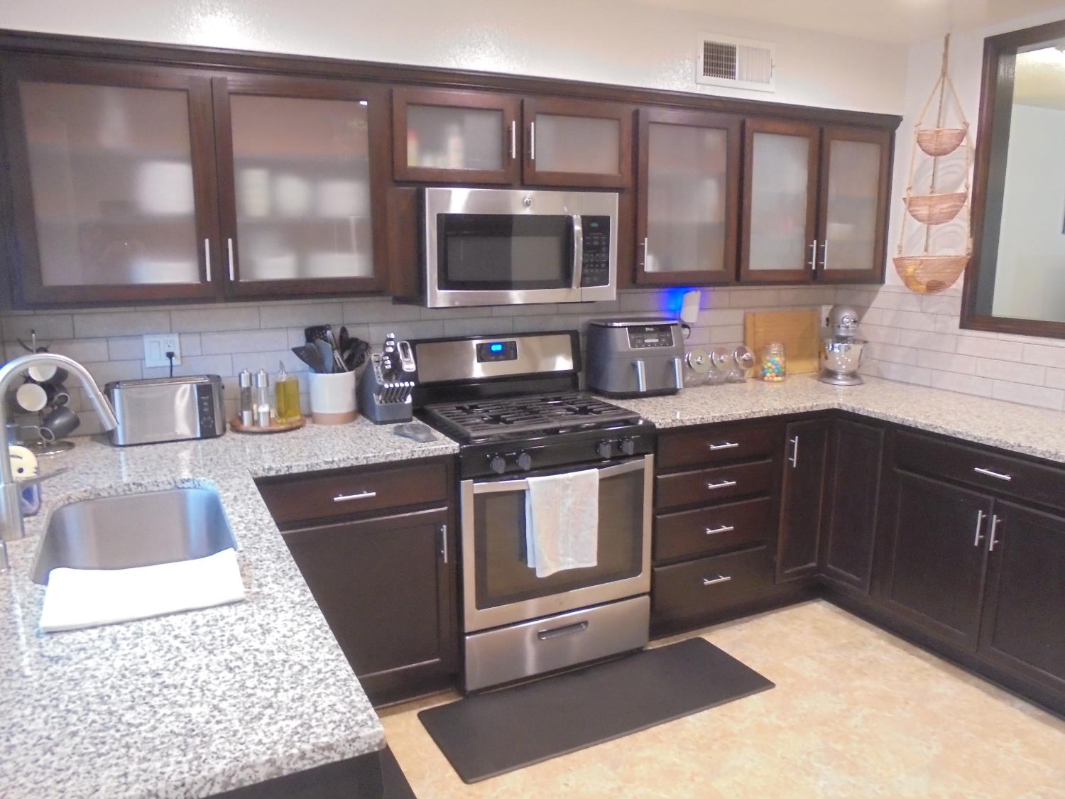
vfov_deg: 53.1
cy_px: 400
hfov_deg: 67.3
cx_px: 532
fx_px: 800
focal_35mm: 26
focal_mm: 4.6
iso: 400
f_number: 3.5
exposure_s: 1/8
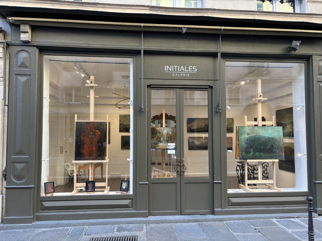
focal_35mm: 26
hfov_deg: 67.3
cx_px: 161
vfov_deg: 53.1
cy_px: 120
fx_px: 242
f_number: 1.6
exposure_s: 1/100
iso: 64
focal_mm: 5.96
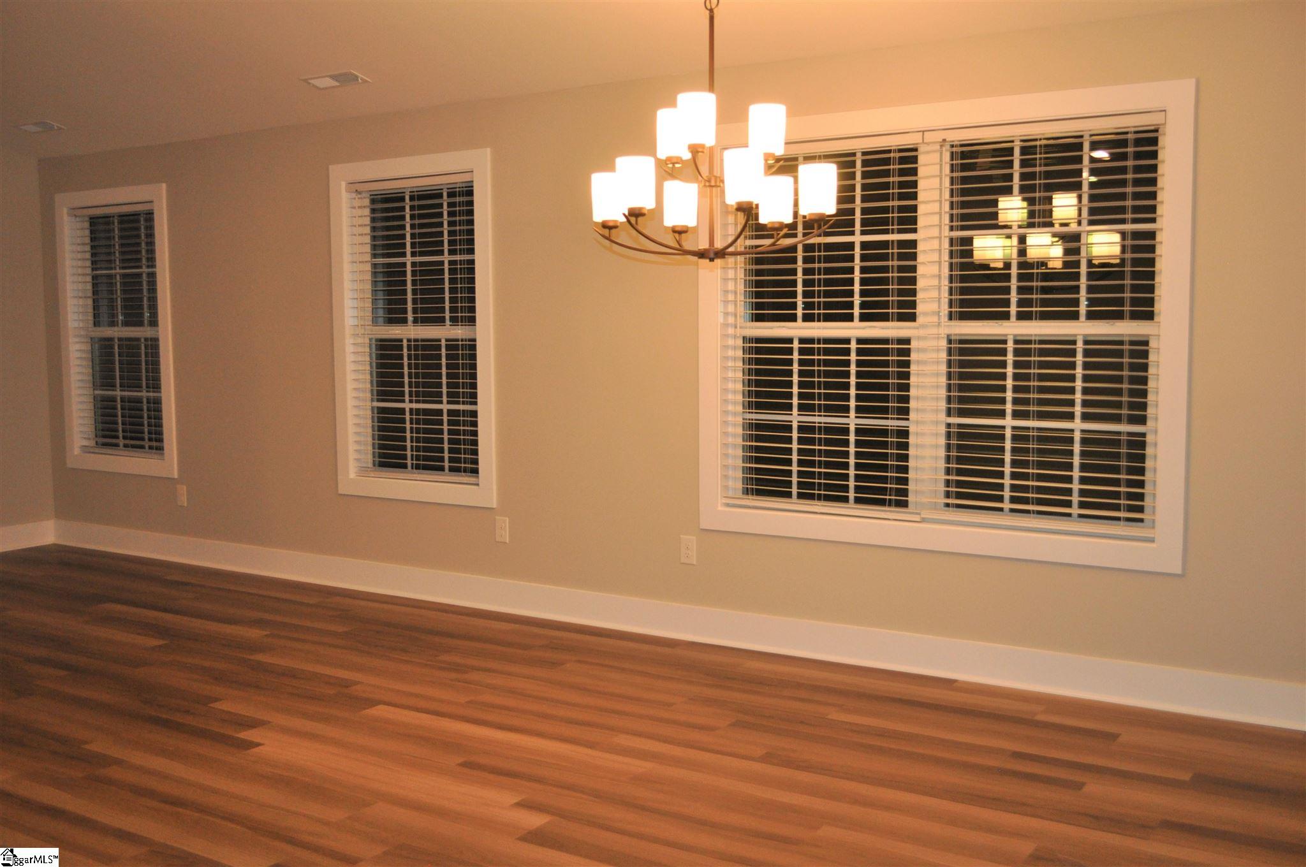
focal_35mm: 36
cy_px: 434
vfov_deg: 36.8
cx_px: 653
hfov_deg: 53.2
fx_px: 1304
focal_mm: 24
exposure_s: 1/100
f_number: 4
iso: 800
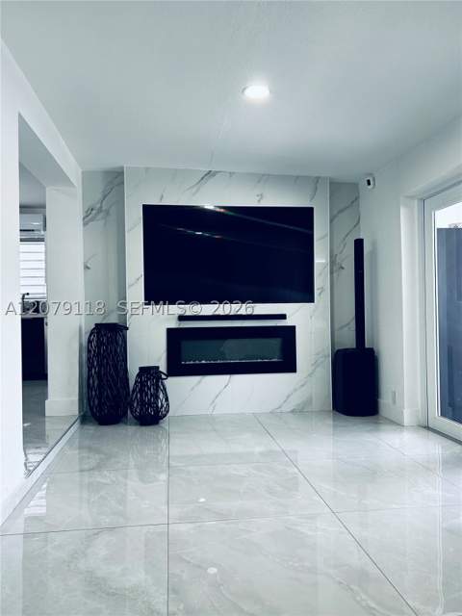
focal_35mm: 26
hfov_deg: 53.1
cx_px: 231
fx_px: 463
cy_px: 308
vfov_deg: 67.3
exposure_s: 1/60
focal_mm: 5.7
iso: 64
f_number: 1.5
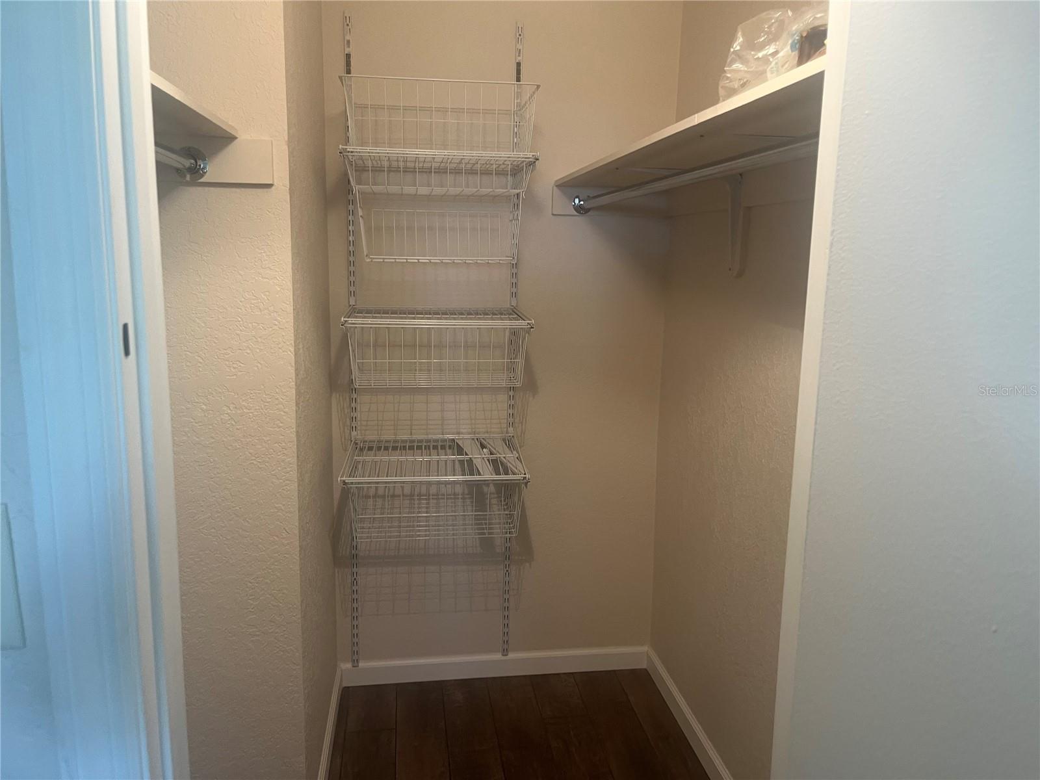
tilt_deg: -12.2
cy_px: 390
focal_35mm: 26
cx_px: 520
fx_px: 781
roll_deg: -1.7
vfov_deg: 53.1
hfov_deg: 67.3
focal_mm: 5.1
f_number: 1.6
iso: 100
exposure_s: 1/60
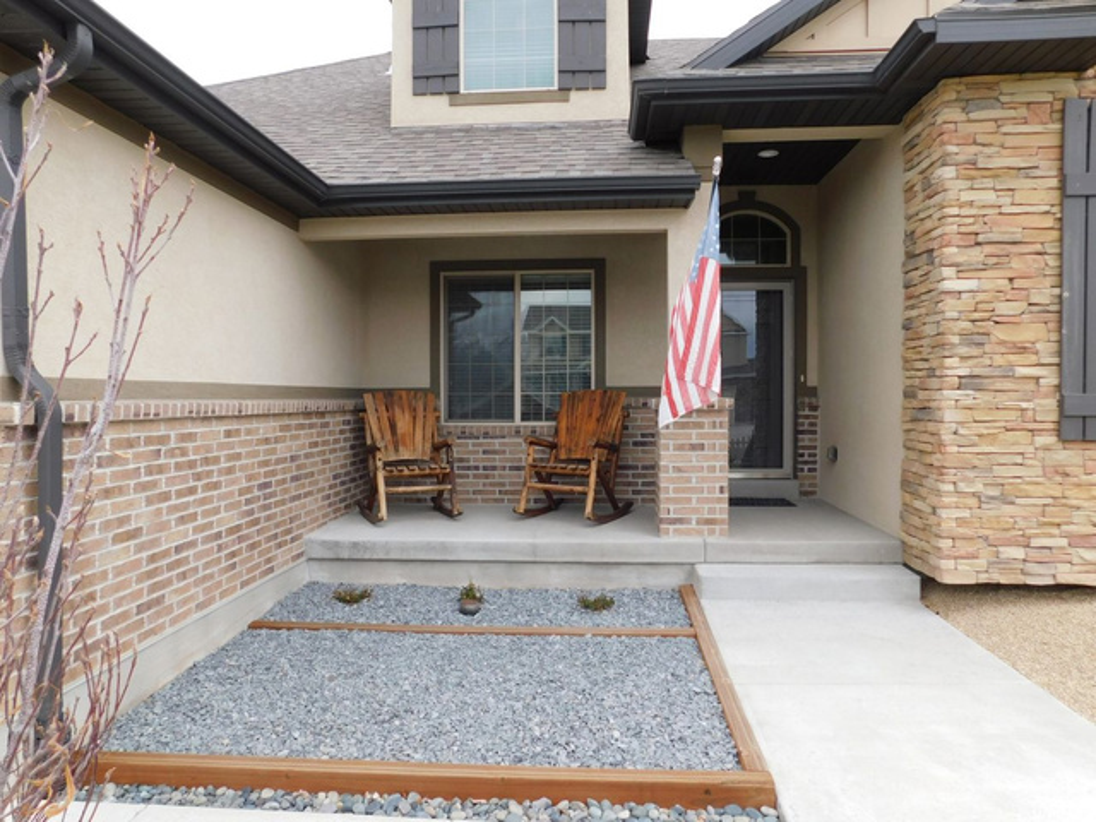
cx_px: 548
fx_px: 728
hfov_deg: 73.9
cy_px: 411
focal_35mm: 23
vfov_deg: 58.9
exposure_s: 1/320
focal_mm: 4
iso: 125
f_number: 3
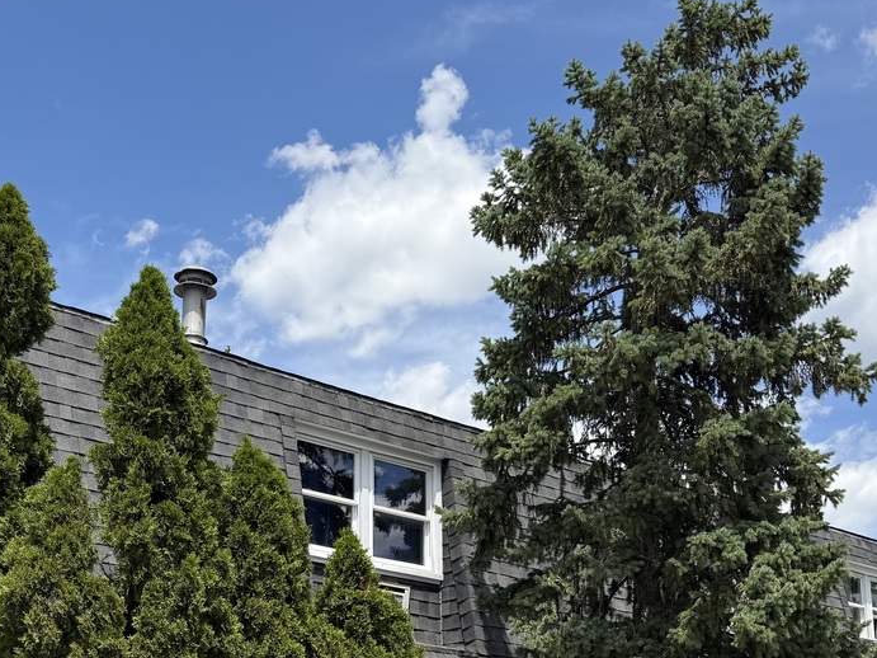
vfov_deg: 28.2
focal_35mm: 50
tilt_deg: +13.0
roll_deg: -0.7
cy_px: 572
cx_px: 333
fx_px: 1267
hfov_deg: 38.0
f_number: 1.78
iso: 100
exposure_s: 1/3759
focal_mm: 6.76
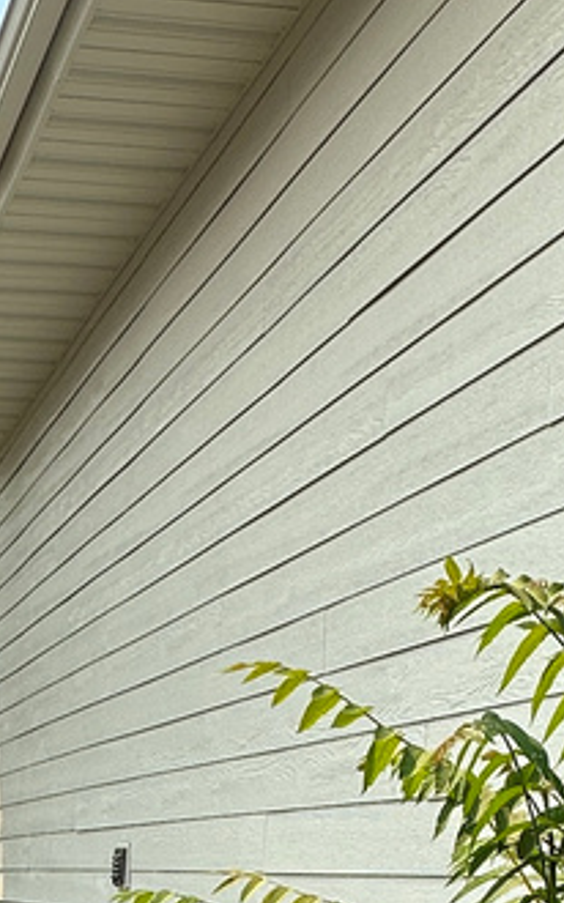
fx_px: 1698
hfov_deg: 18.5
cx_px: 57
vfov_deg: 28.1
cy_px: 892
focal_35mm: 69
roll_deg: -2.5
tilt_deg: -0.4
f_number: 2.2
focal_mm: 2.22
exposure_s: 1/785
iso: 40
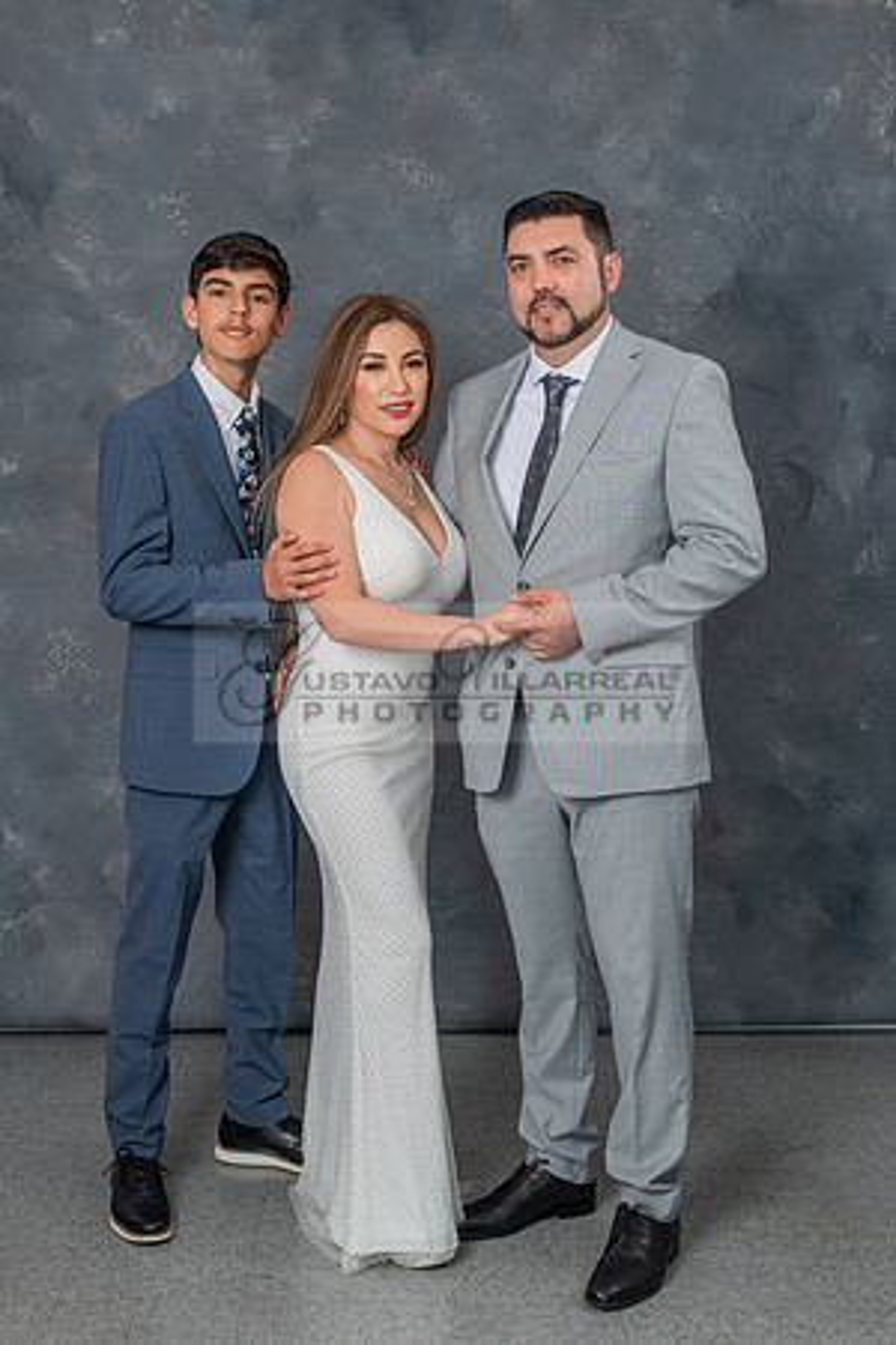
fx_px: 2018
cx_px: 383
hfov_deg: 25.0
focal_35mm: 54
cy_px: 656
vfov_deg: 36.8
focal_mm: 31
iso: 200
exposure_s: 1/160
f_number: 5.6
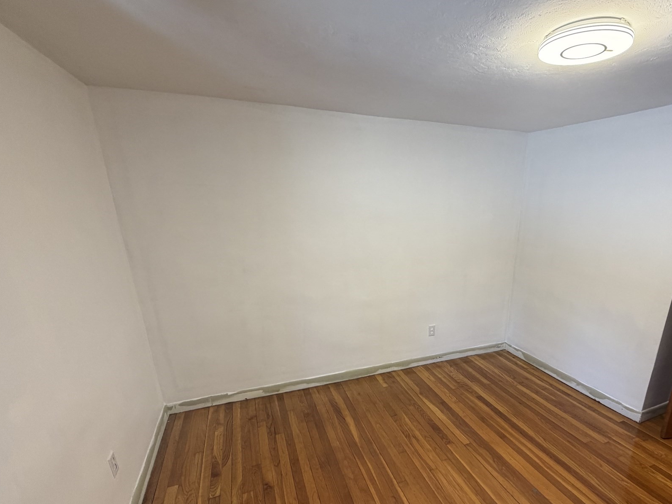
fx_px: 349
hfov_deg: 86.8
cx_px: 399
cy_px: 311
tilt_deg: -16.9
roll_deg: +1.1
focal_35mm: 18
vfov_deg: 70.6
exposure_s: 1/60
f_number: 2.2
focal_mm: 2.22
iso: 200
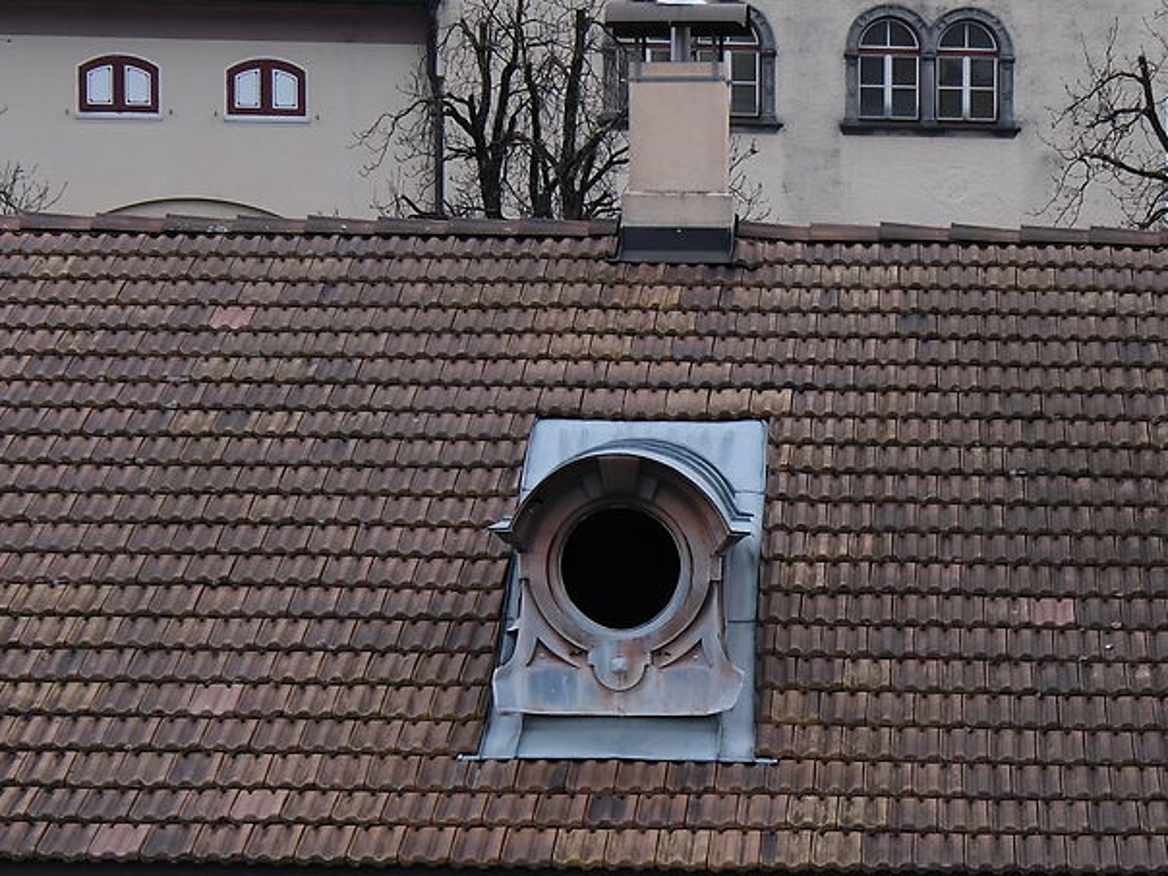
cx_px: 1091
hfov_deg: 15.0
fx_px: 4386
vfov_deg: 11.3
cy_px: 801
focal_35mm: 130
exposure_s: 1/42
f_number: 2.8
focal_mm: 22.6
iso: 125
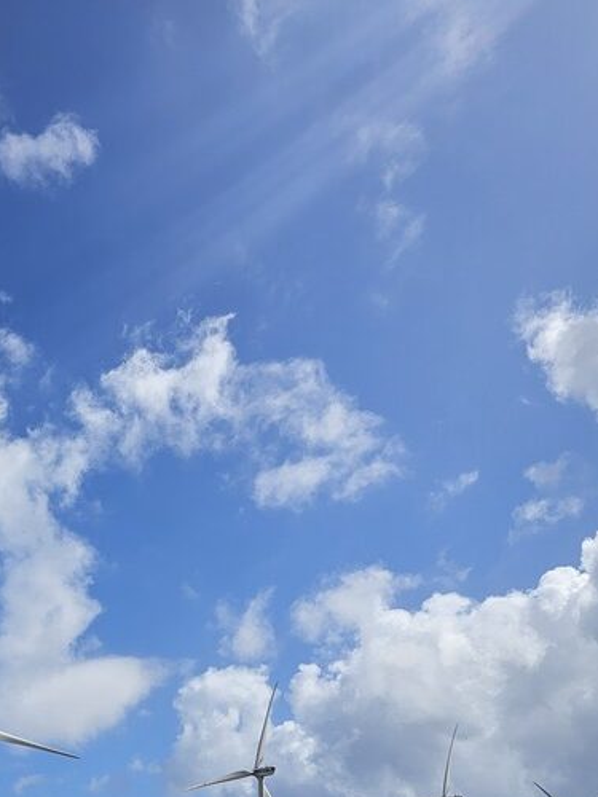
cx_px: 85
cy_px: 746
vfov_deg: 37.9
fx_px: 1060
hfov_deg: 30.4
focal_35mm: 46
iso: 10
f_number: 1.7
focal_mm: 6.3
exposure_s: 1/1742
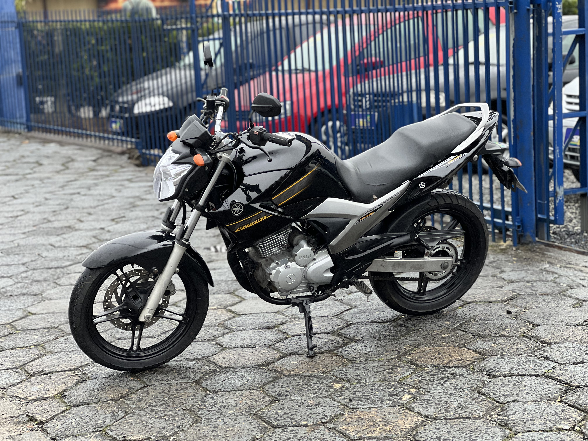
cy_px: 220
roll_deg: +2.8
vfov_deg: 19.1
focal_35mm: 77
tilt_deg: -8.5
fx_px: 1308
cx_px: 294
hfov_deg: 25.3
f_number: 2.8
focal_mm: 9
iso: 160
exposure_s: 1/121
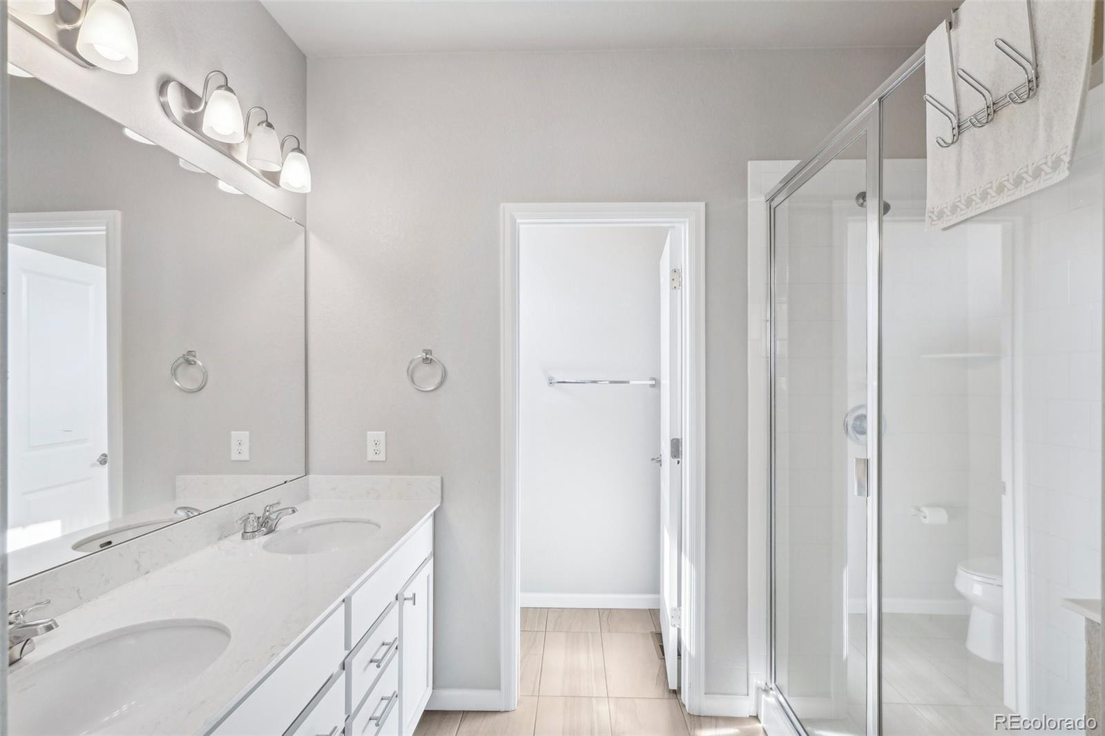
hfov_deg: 95.0
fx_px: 506
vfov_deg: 72.0
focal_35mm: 16
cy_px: 368
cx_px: 552
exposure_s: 1/30
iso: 125
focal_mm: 11
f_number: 8
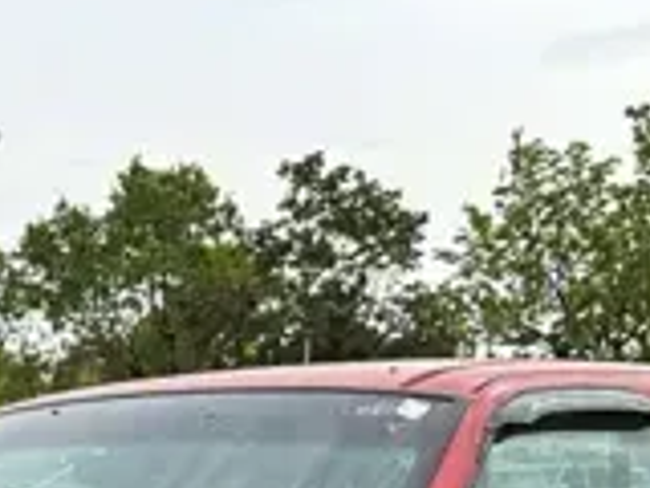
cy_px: 952
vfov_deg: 13.4
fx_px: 1803
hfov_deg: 20.0
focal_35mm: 96
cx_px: 37
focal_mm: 6.86
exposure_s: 1/1613
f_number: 1.78
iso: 80
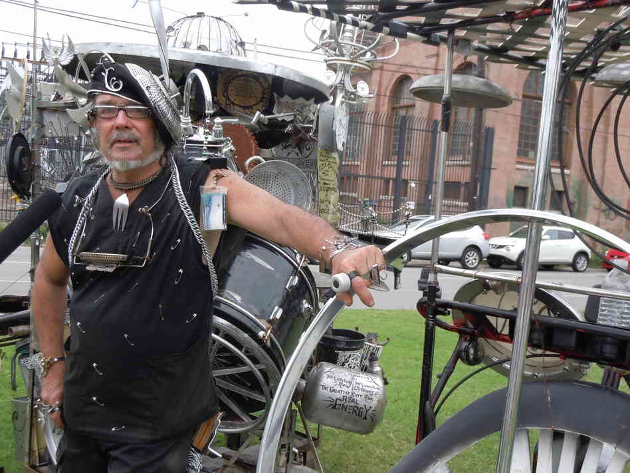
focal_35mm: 45
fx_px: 819
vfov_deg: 32.2
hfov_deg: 42.1
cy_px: 236
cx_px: 315
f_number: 4.6
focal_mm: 8.1
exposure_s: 1/125
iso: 125
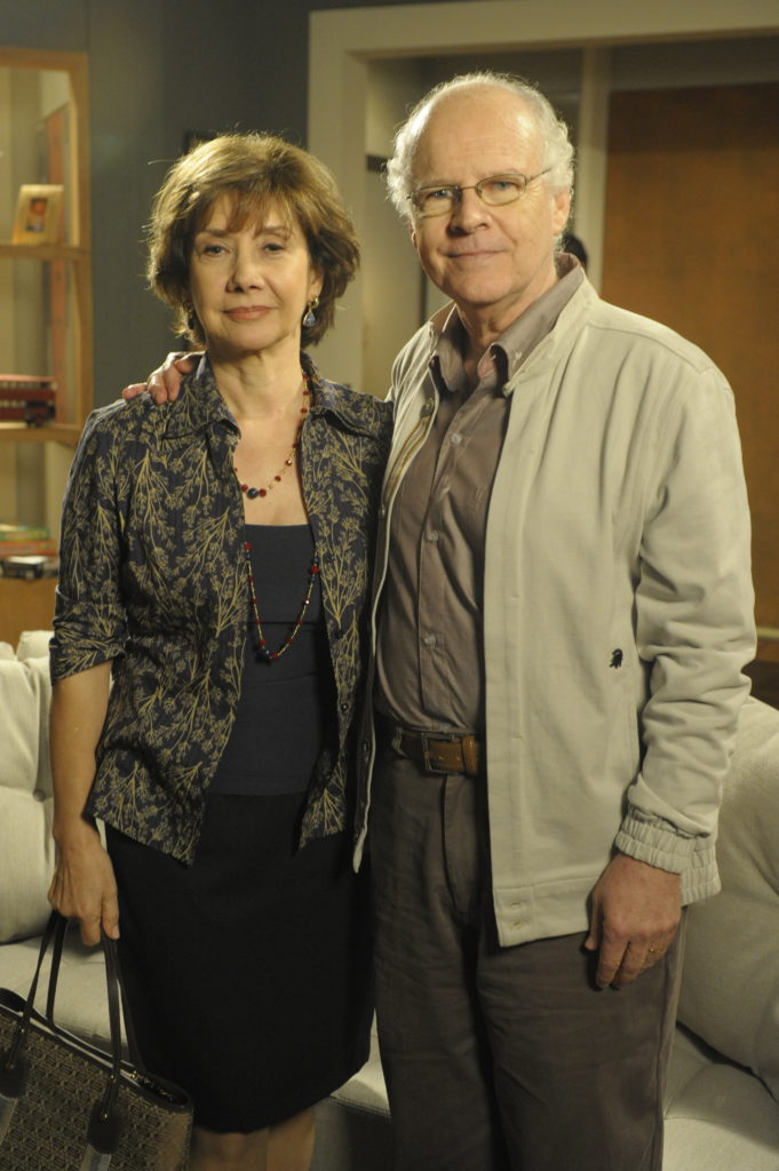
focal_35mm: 52
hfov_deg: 25.9
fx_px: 1691
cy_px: 586
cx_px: 390
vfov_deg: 38.2
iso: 6400
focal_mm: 52
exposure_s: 1/50
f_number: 5
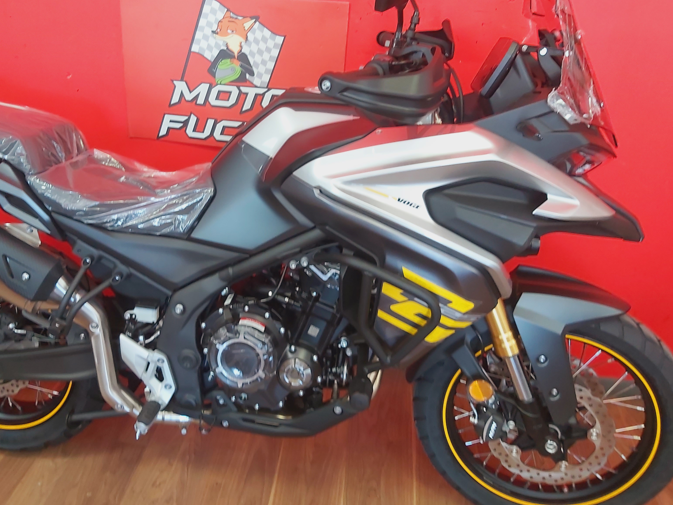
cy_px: 214
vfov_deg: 41.7
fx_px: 661
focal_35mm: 34
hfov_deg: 53.7
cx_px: 279
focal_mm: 3.92
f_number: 1.7
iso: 200
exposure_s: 1/33
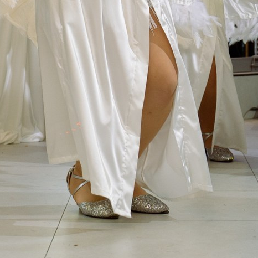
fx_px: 1442
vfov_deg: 9.8
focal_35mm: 171
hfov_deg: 10.2
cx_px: 176
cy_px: -178
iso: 800
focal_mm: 34
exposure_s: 1/200
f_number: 3.2
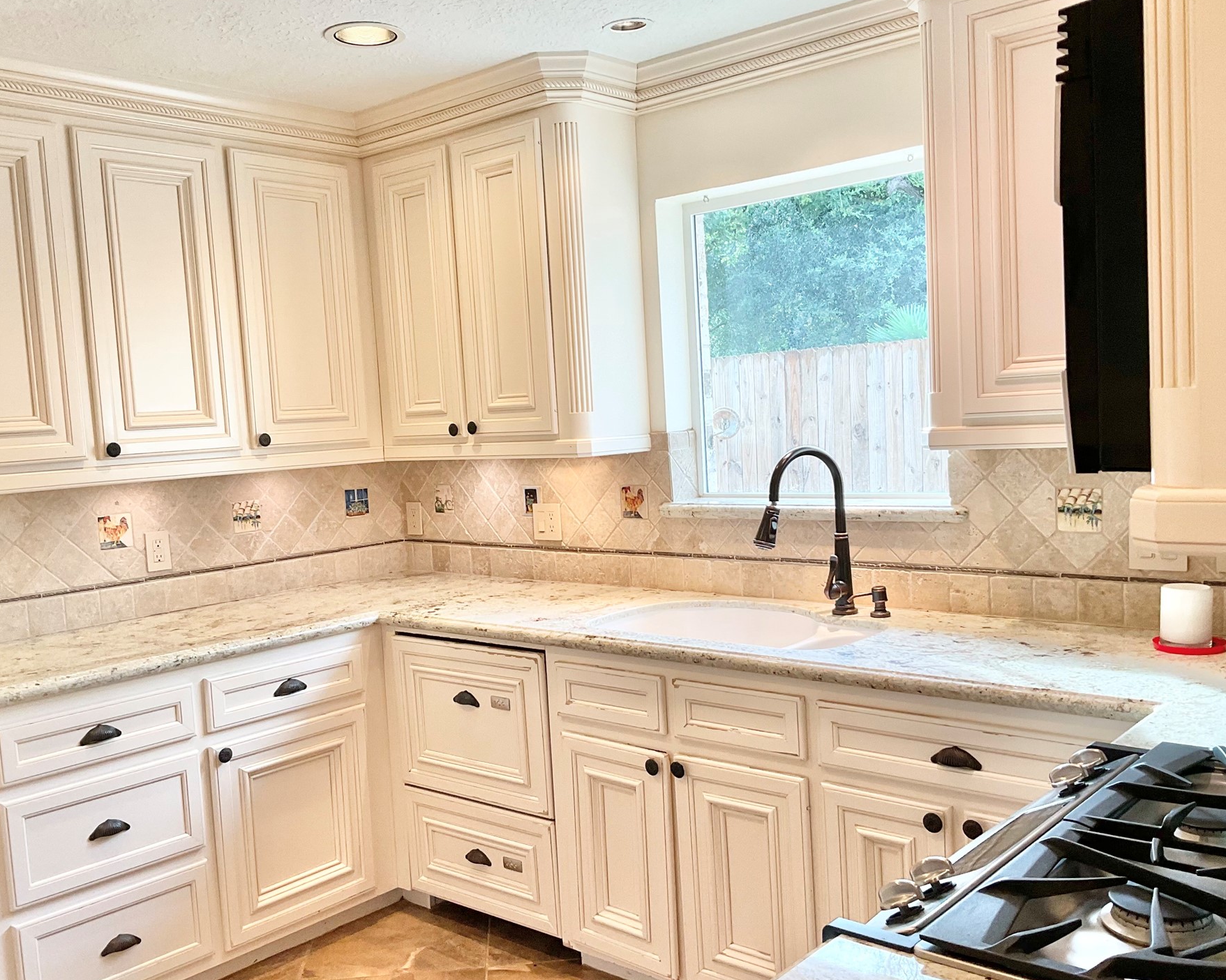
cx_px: 601
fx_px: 1197
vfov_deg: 44.5
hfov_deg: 54.2
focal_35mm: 33
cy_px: 515
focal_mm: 3
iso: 40
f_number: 1.8
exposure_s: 1/60
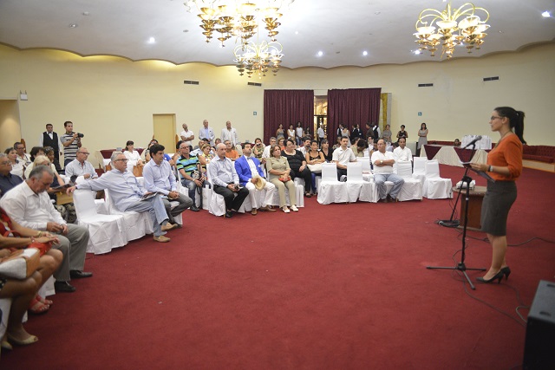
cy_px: 185
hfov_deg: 73.7
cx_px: 278
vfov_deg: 53.2
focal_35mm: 24
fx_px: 370
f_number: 2.8
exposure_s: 1/60
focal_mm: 24
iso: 3200
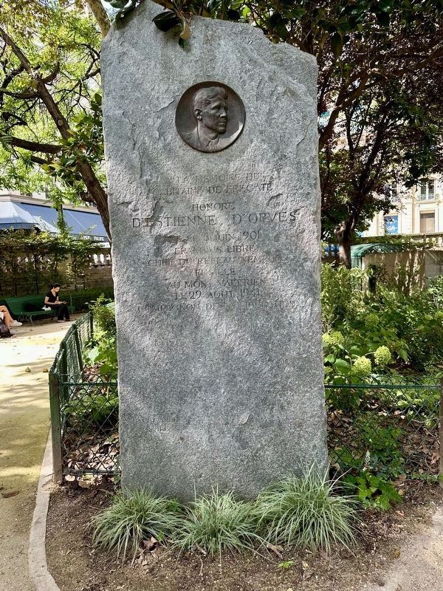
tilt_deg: -3.4
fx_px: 410
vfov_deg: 71.6
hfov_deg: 56.8
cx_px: 222
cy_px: 296
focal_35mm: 24
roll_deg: +0.1
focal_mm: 6.86
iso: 80
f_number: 1.78
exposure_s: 1/326
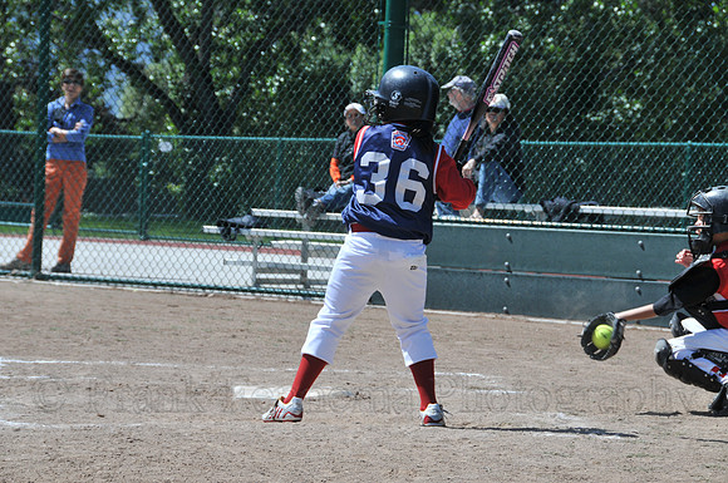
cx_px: 364
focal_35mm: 123
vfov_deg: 11.1
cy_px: 242
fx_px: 2484
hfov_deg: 16.7
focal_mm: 82
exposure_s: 1/250
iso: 200
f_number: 8
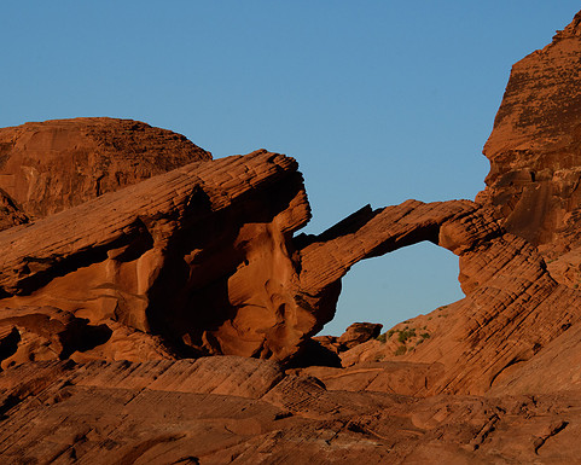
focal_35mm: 146
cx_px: 302
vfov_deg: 10.6
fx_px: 2511
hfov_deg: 13.2
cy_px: 232
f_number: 11
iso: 1000
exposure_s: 1/400
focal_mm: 86
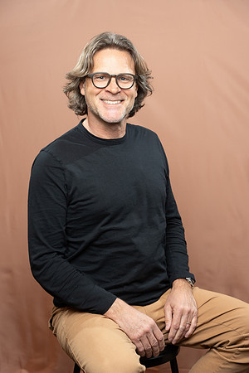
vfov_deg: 32.9
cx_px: 124
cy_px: 186
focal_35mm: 61
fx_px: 633
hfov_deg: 22.3
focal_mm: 61
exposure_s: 1/160
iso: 320
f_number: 4
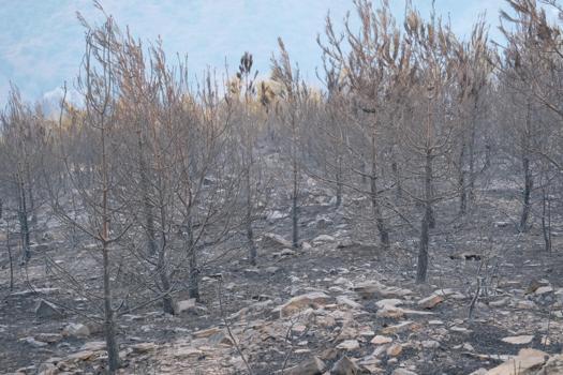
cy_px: 188
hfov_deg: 27.0
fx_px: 1173
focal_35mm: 75
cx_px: 282
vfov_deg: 18.2
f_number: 4.5
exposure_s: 1/320
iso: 1600
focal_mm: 50
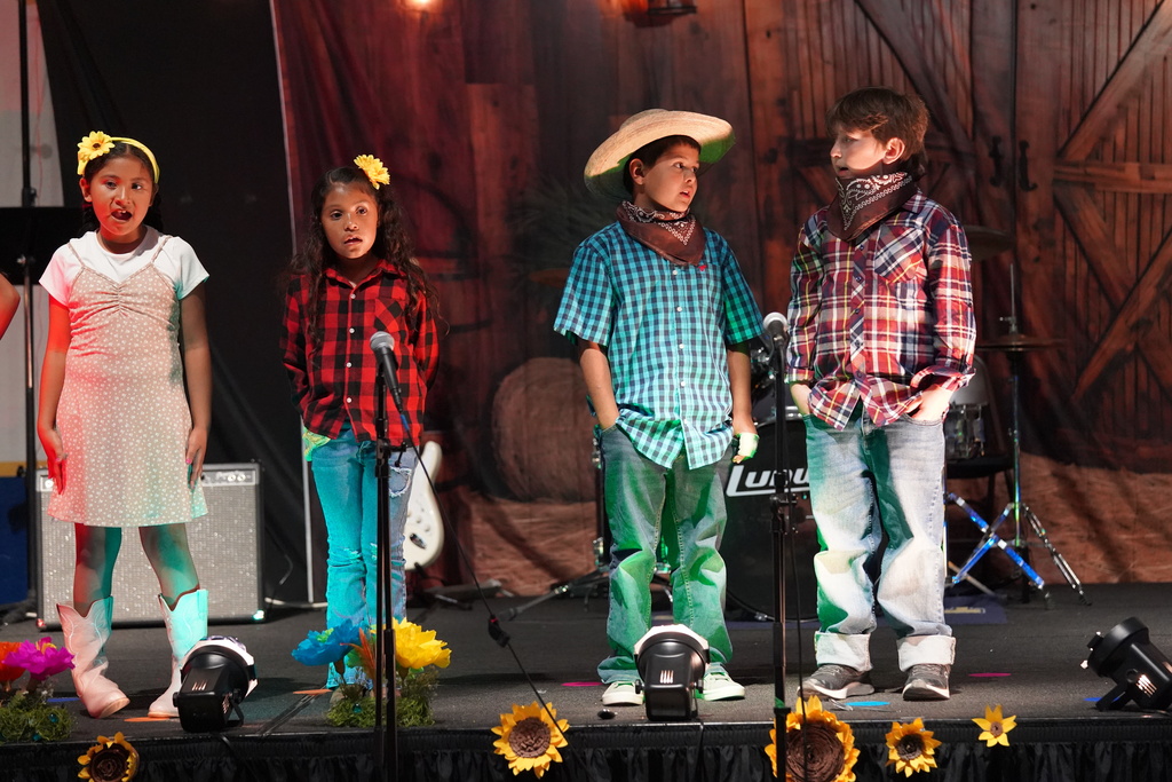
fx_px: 4493
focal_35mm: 138
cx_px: 586
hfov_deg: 14.9
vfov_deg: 9.9
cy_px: 391
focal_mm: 138
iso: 8000
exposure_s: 1/160
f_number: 4
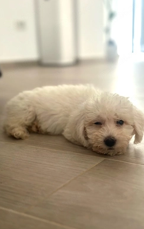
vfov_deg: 38.8
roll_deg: +0.6
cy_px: 116
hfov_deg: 24.9
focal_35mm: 52
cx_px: 84
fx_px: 326
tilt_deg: -11.1
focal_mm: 6.86
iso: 320
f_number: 1.78
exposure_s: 1/60
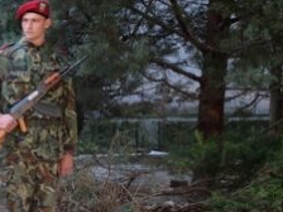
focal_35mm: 140
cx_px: -119
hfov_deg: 13.4
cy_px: 110
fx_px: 1145
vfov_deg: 10.6
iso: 400
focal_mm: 31
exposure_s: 1/85
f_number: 4.7
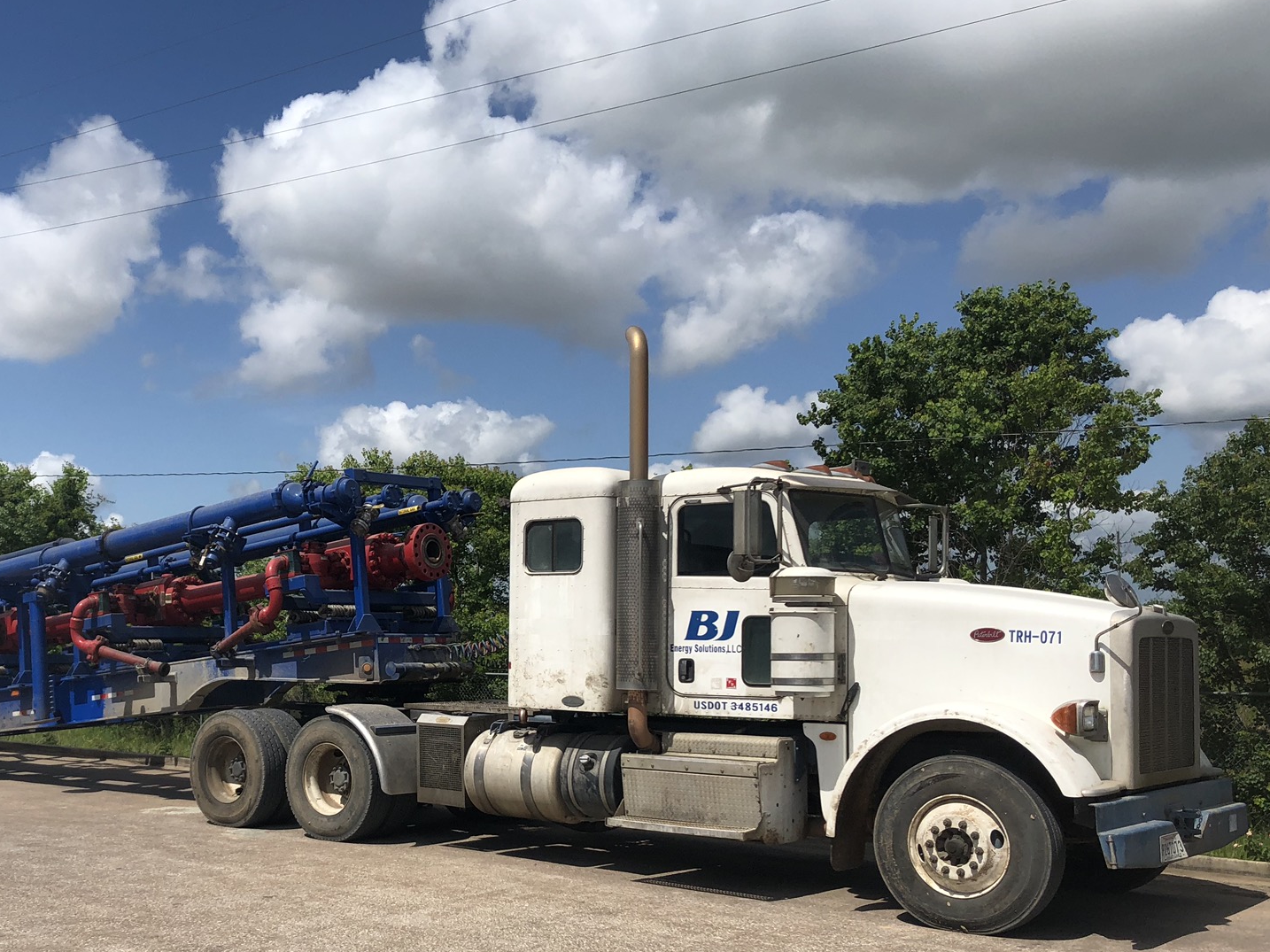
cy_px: 621
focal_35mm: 40
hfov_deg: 45.8
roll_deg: +0.7
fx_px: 1467
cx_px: 379
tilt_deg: +1.3
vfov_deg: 35.7
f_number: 1.8
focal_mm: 4
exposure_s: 1/3745
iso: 20
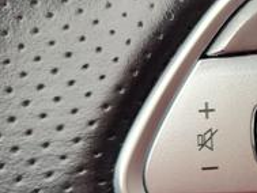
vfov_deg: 18.9
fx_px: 579
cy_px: 86
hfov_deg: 21.0
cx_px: 392
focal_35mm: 78
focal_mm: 5.56
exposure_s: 1/120
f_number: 1.88
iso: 275
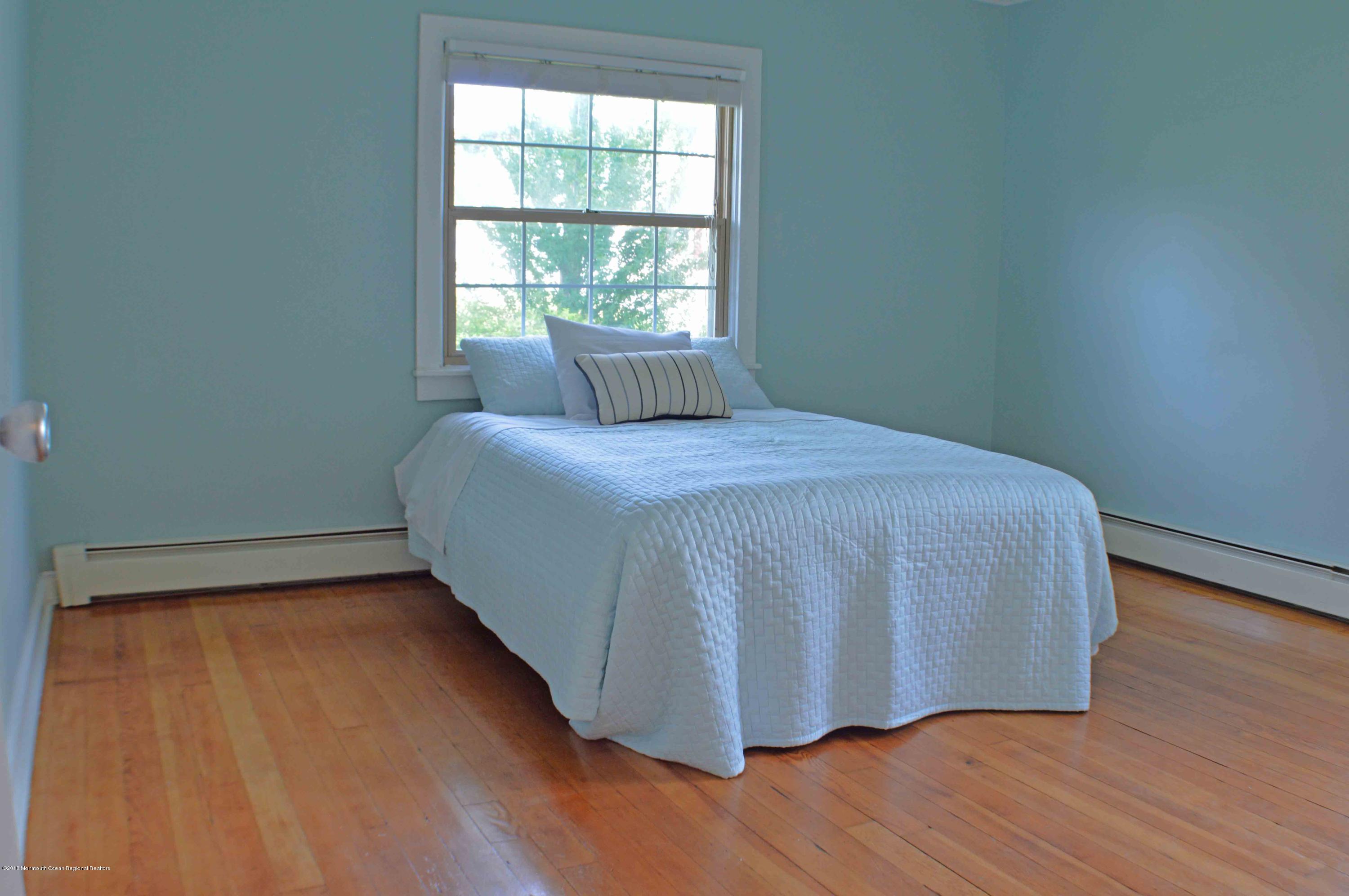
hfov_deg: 49.6
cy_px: 448
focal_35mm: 39
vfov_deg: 34.1
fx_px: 1460
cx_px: 674
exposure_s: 1/25
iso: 400
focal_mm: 26
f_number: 7.1
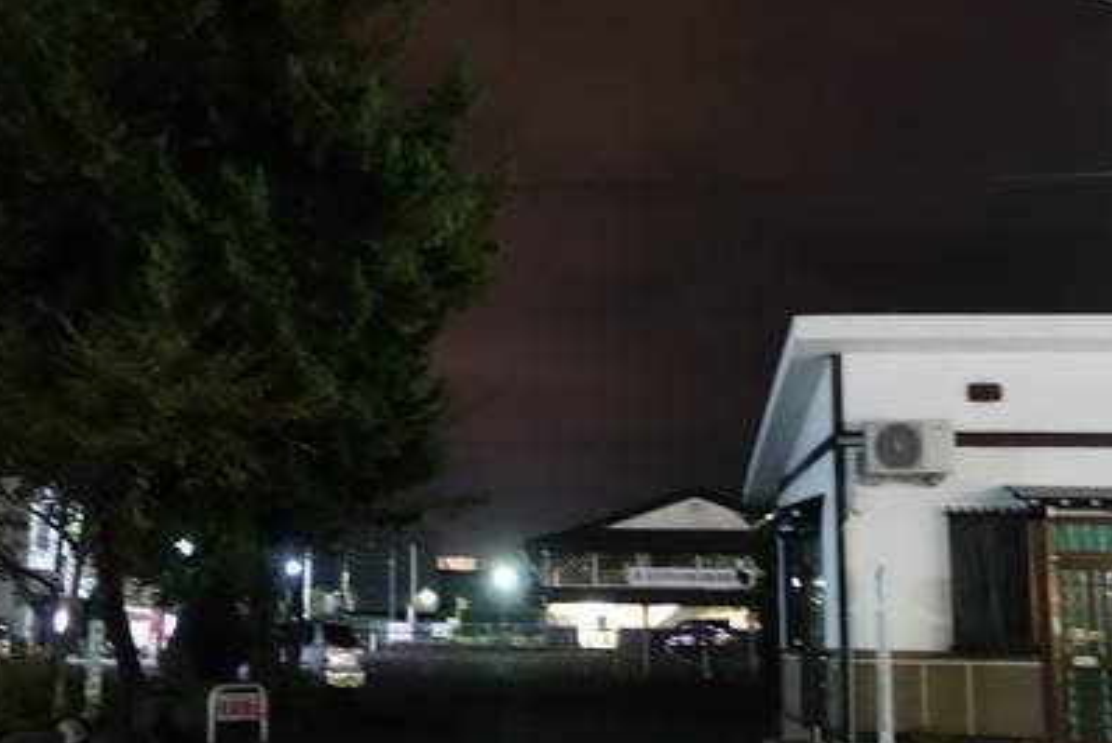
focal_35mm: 45
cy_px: 390
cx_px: 427
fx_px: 1391
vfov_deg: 29.9
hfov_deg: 43.3
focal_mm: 10.4
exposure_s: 1/8
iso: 2500
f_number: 1.8
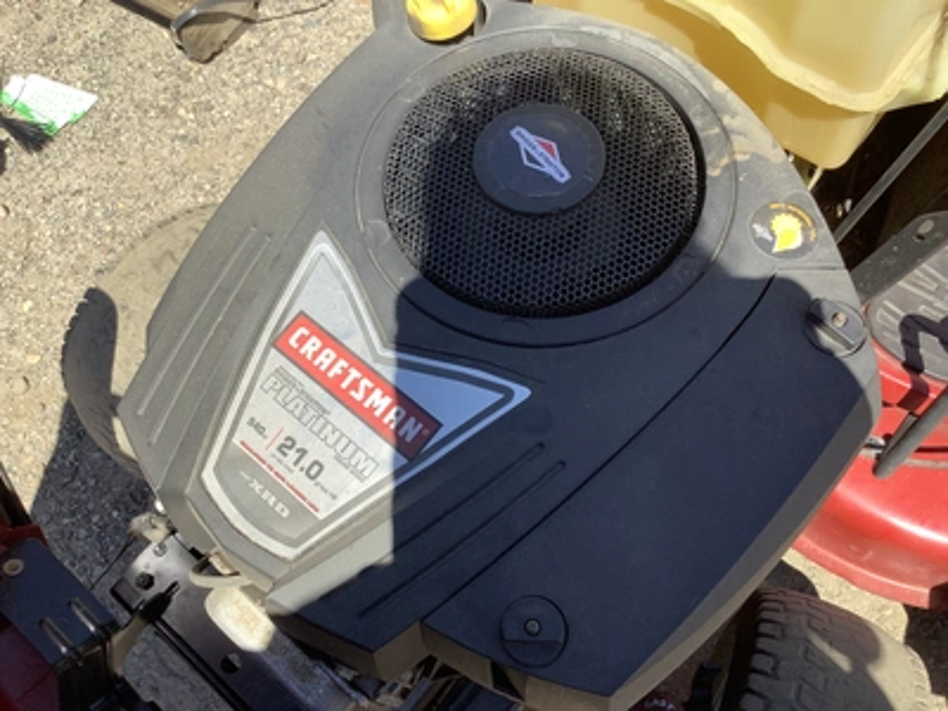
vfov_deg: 45.4
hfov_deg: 58.4
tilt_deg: -65.2
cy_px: 356
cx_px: 474
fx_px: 849
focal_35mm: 31
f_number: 2.4
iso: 25
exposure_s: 1/858
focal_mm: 3.3
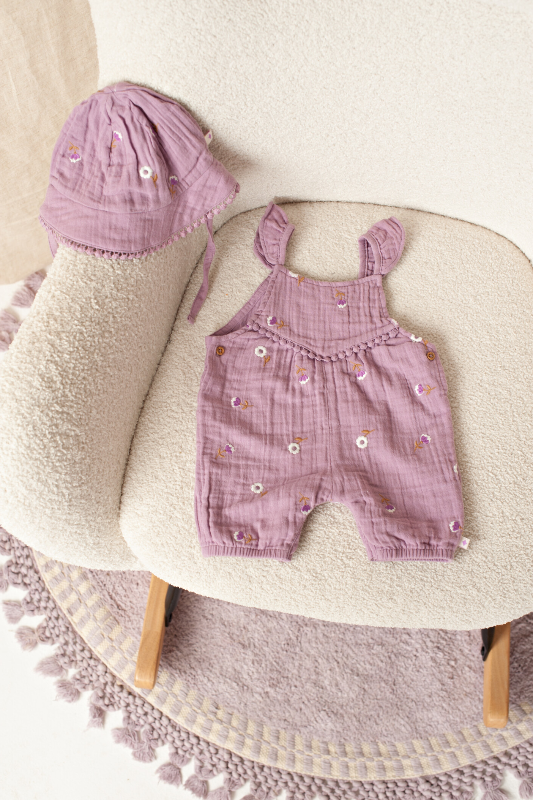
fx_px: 1133
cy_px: 399
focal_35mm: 51
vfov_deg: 38.9
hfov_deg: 26.5
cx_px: 268
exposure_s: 1/125
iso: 320
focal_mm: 50
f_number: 5.6
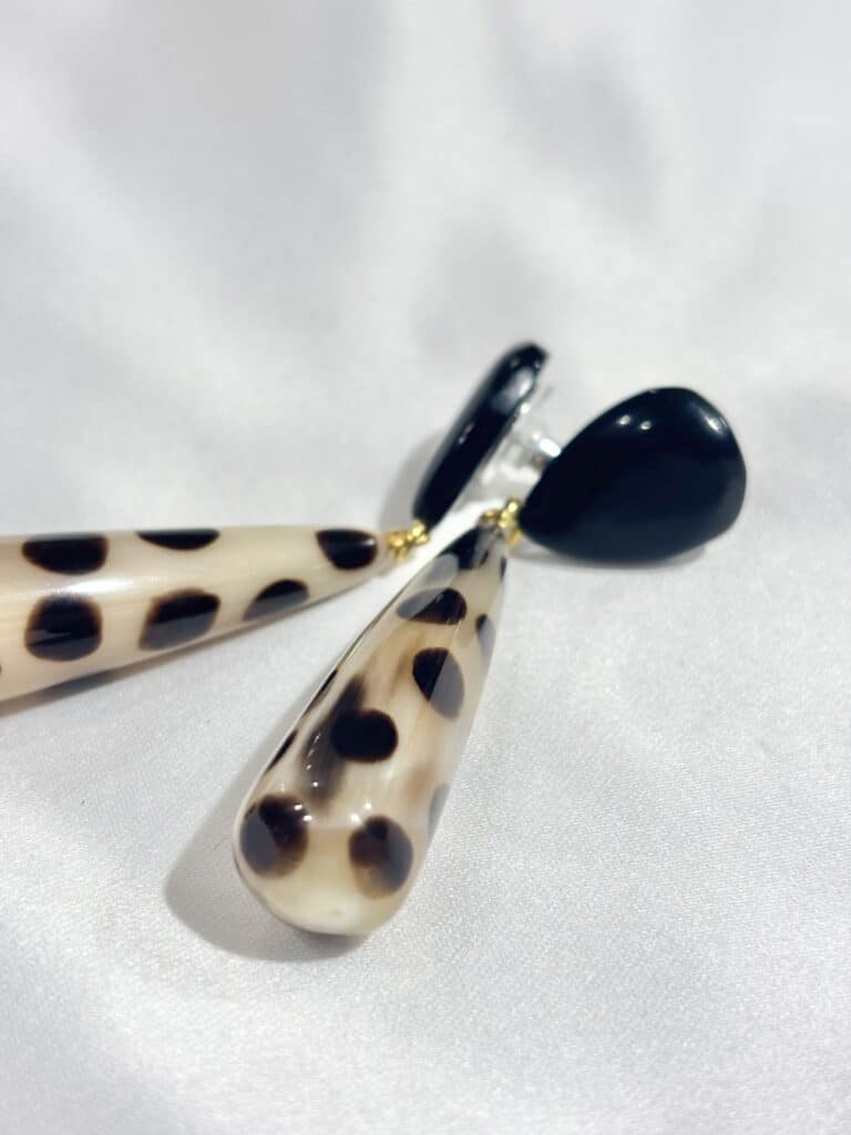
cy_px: 568
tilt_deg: -38.9
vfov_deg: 36.8
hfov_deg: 28.0
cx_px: 426
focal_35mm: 52
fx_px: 1704
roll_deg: +7.3
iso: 32
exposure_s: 1/228
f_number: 1.6
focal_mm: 5.96
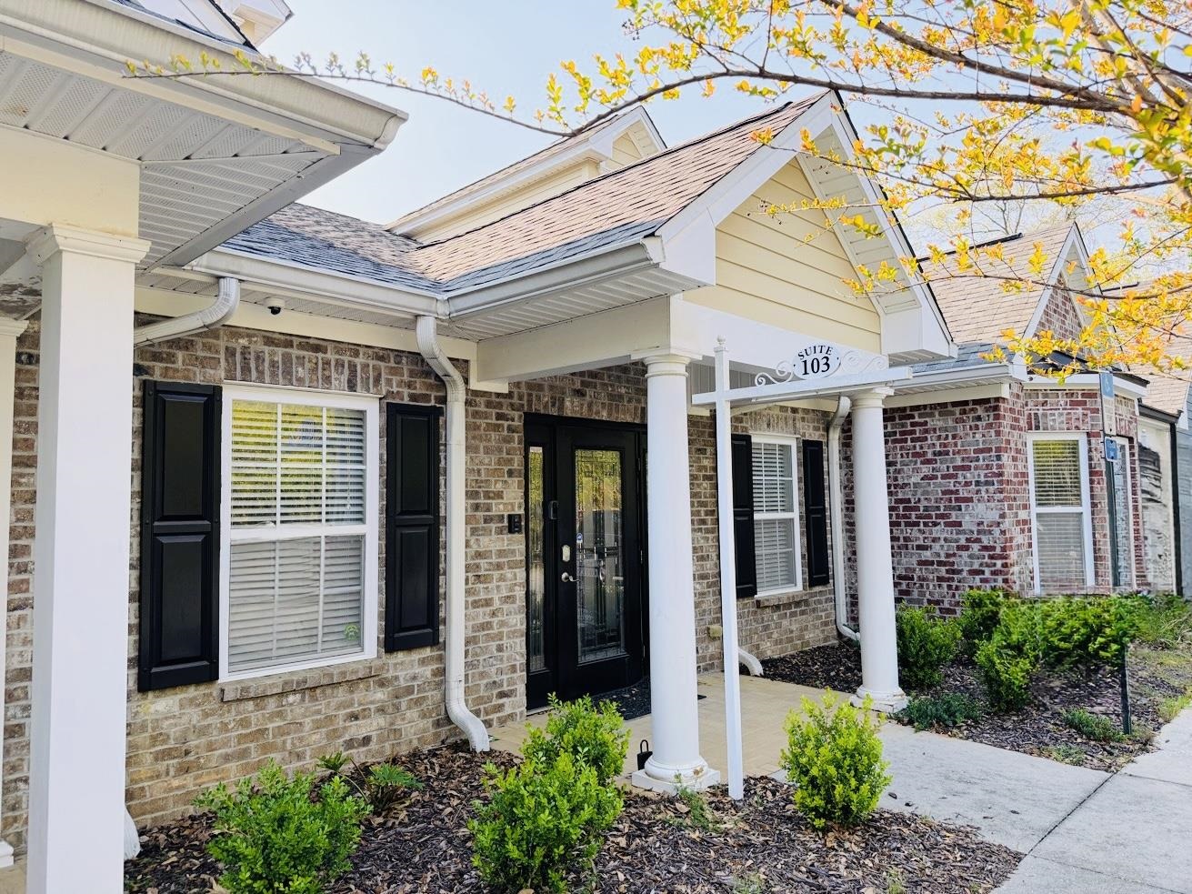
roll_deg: +1.2
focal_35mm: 24
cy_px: 447
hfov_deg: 71.6
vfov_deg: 56.8
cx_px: 596
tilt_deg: +4.5
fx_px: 826
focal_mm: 6.76
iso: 100
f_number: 1.78
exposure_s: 1/1250
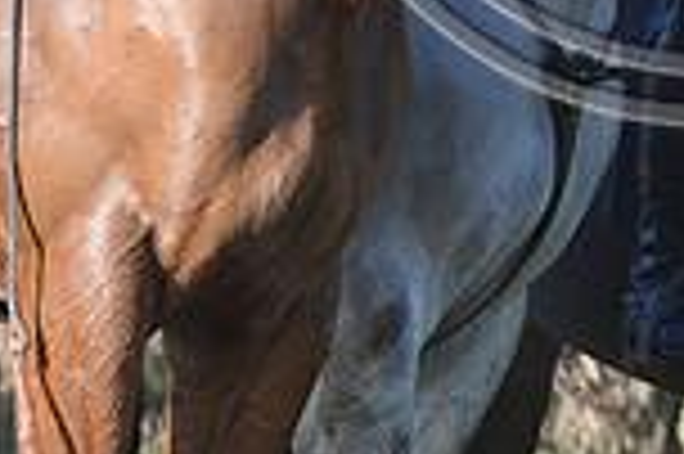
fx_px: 12299
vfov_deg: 2.1
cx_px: 675
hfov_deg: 3.2
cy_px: -396
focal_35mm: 648
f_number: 4
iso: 1000
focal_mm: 170
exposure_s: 1/2500
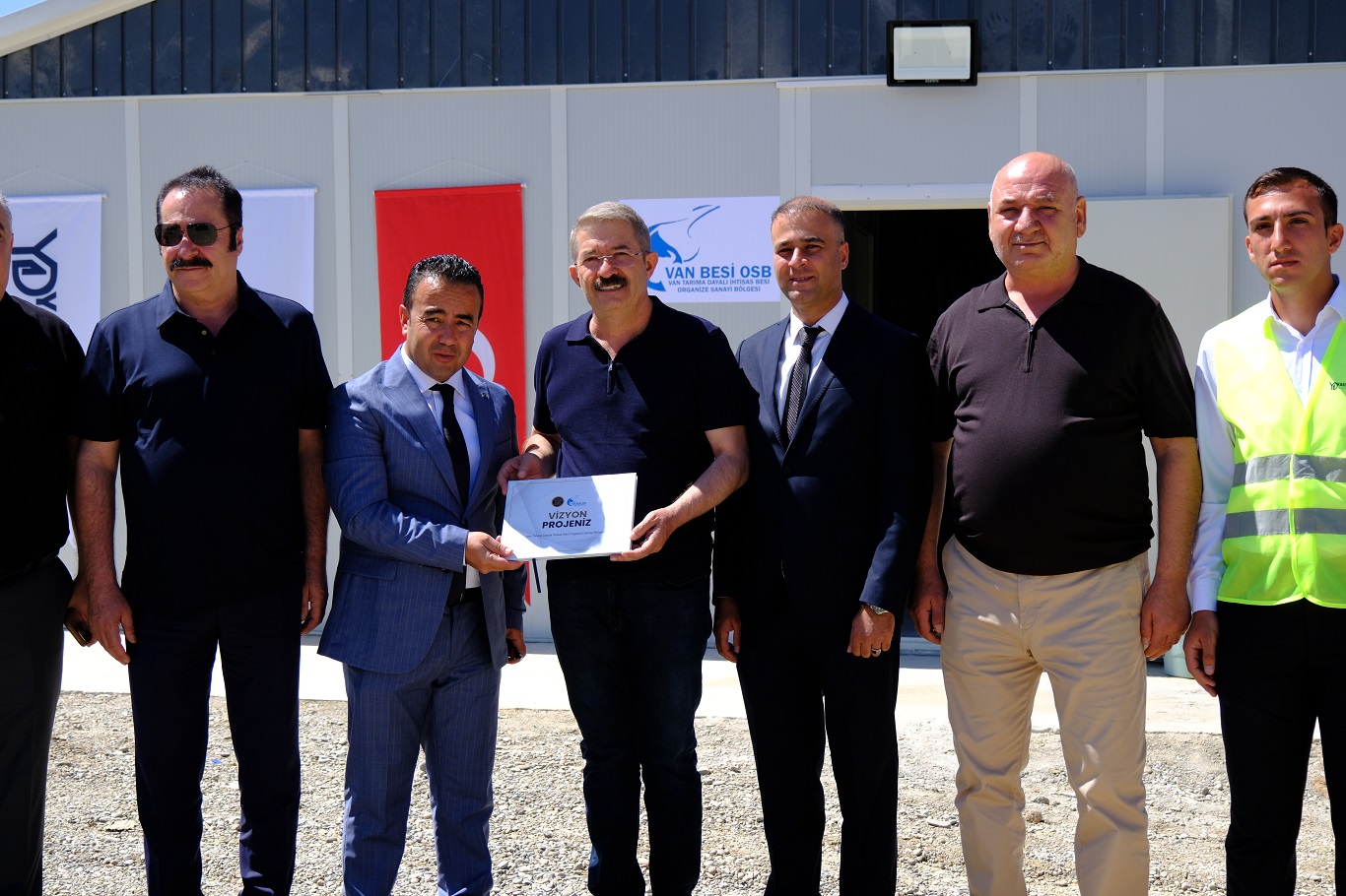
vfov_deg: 27.5
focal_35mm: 49
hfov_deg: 40.4
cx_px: 673
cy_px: 448
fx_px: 1831
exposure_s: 1/1250
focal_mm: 32.5
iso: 250
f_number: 4
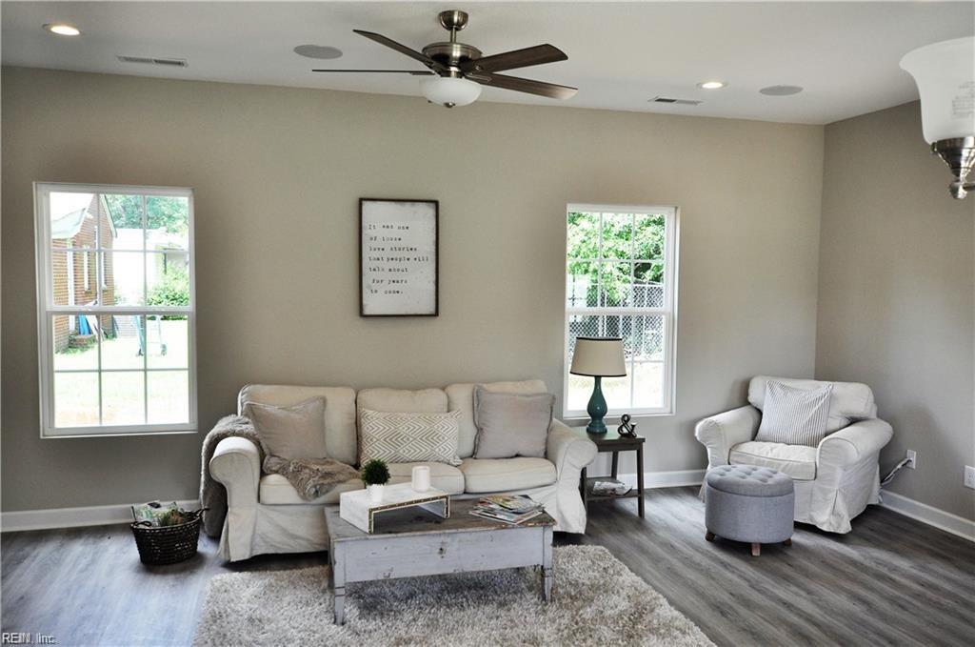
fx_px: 811
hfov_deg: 62.0
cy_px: 324
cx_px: 488
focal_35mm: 30
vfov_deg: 43.5
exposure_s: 1/125
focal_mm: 20
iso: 280
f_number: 5.6
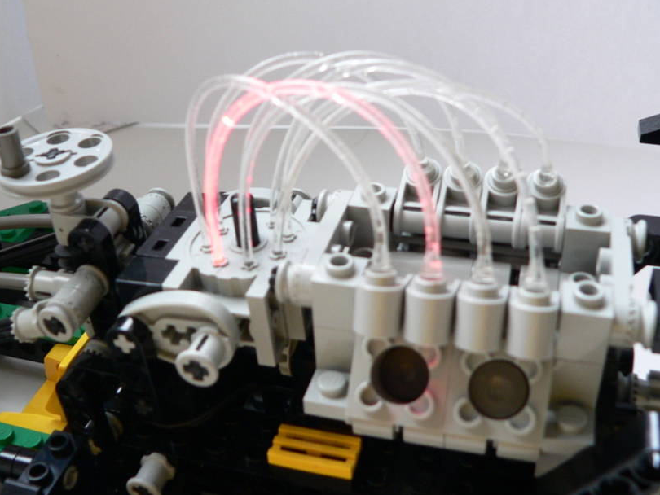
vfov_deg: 36.0
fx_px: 763
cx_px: 330
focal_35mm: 40
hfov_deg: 46.8
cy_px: 240
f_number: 2.8
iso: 200
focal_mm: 6
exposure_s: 1/25
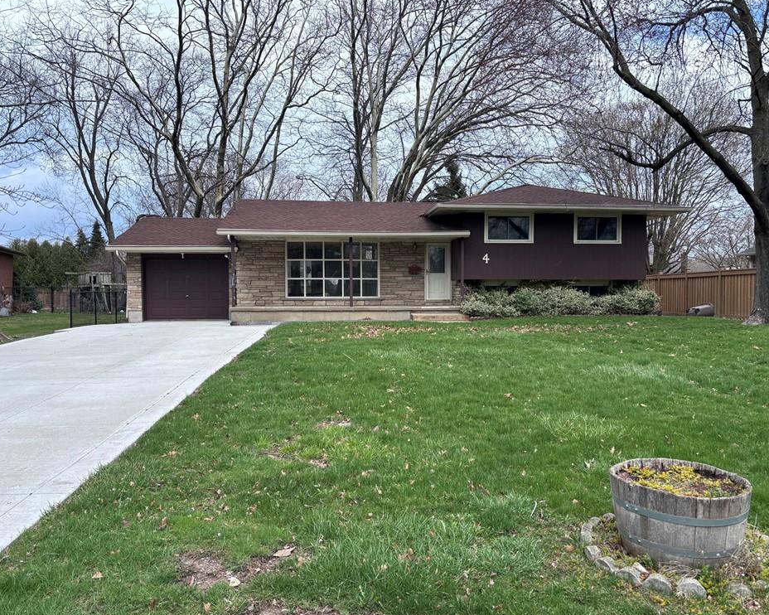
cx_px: 398
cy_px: 314
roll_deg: +0.4
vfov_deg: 51.5
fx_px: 637
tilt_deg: -2.1
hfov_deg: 62.2
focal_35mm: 28
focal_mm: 5.96
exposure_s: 1/2193
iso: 50
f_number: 1.6
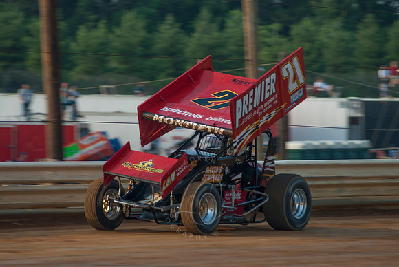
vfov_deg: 4.6
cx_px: 200
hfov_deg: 6.9
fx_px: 3328
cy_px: 134
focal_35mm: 300
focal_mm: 200
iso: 100
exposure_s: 1/400
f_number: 4
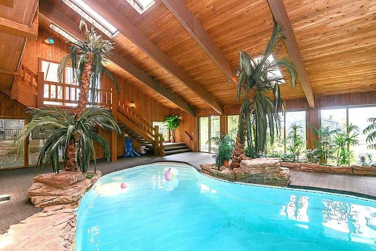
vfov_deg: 73.8
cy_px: 126
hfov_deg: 96.7
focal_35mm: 16
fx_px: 167
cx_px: 188
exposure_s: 1/60
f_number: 8
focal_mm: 16
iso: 1600
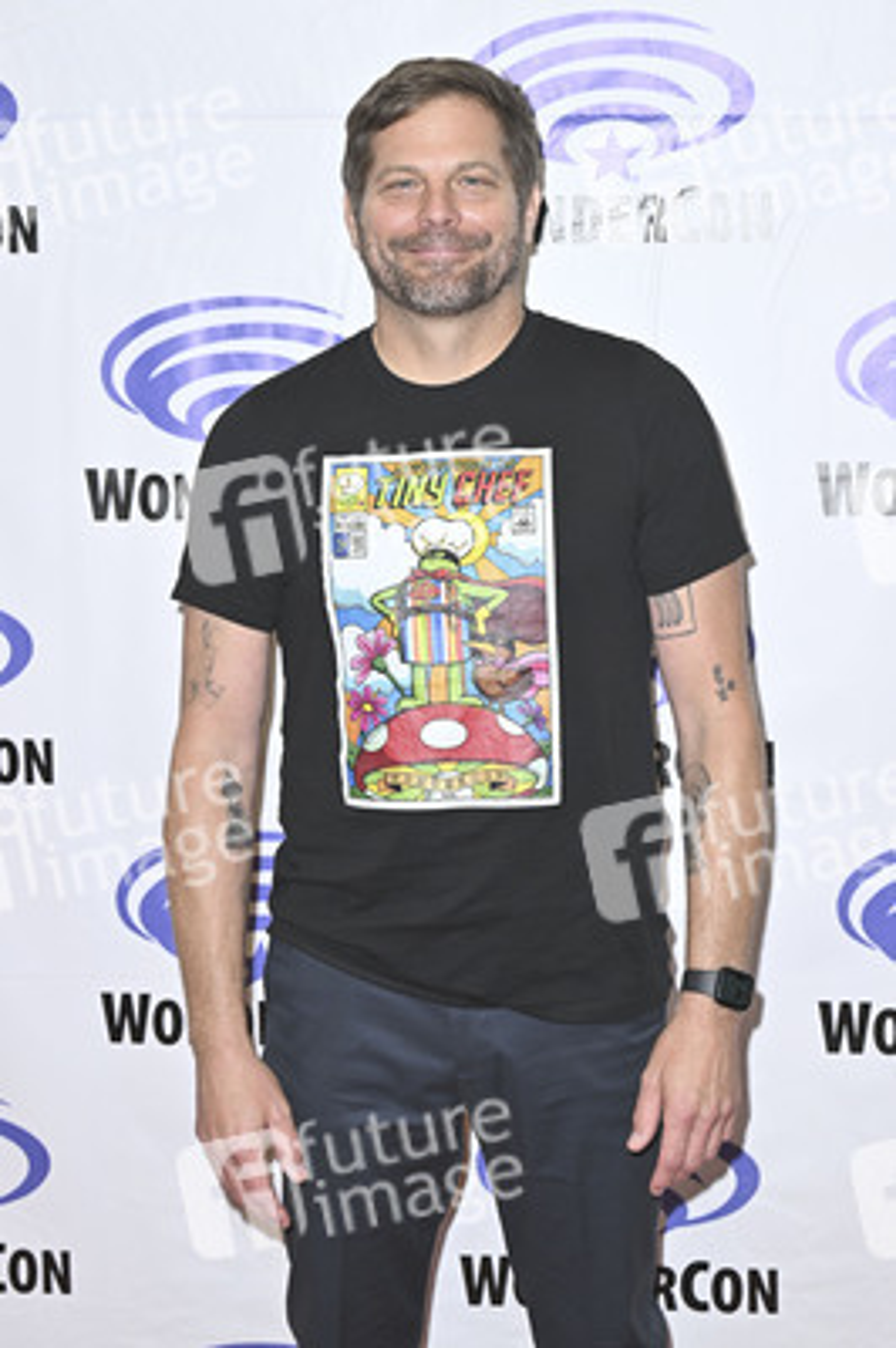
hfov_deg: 23.0
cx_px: 448
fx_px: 2206
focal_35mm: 59
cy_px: 674
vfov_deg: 34.0
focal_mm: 59
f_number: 5.6
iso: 1250
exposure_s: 1/200
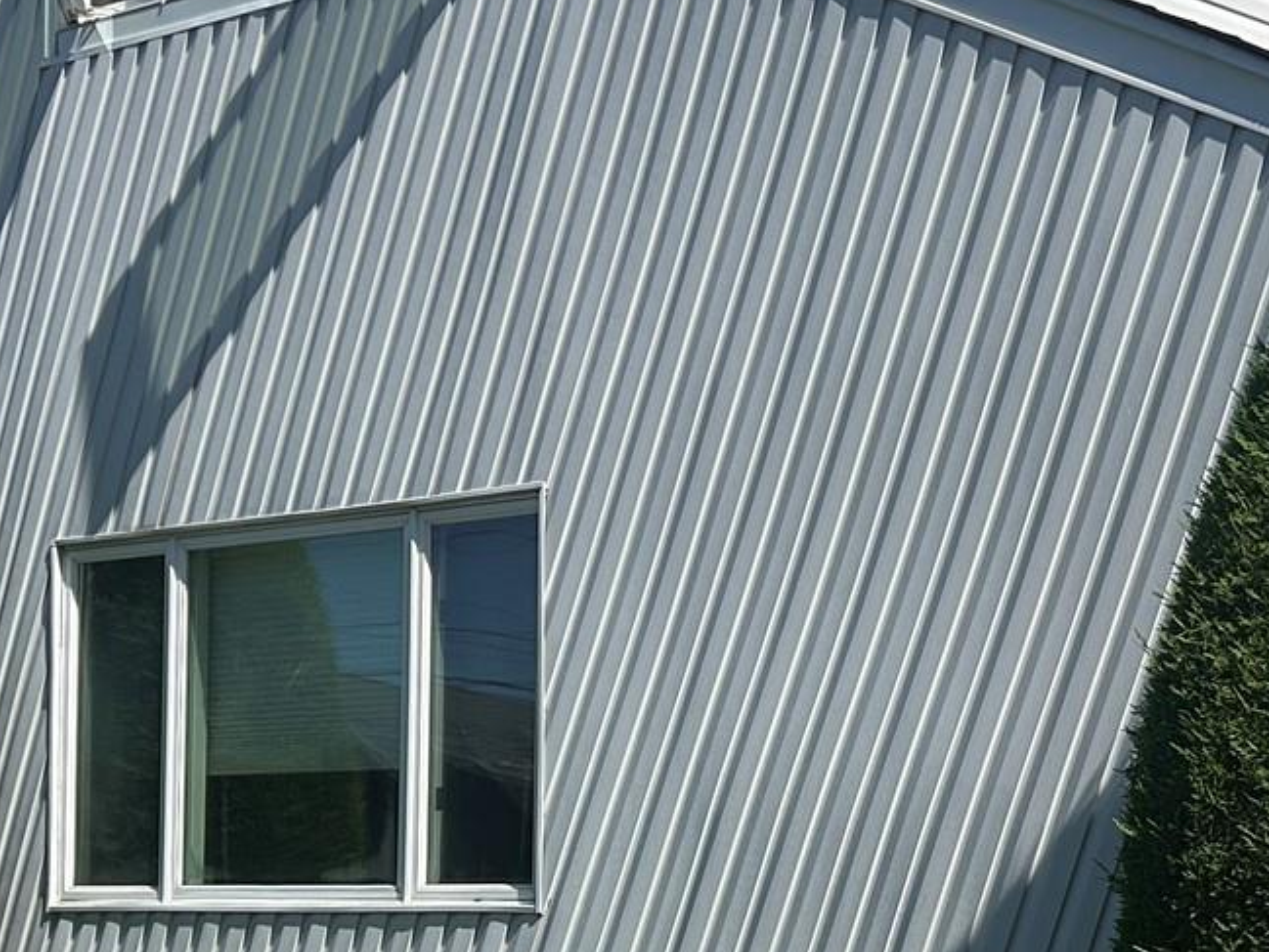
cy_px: 626
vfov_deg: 18.0
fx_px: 3007
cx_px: 1285
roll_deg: +1.6
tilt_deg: +3.3
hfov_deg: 22.8
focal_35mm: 82
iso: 50
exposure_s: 1/6579
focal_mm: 5.7
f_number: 1.5
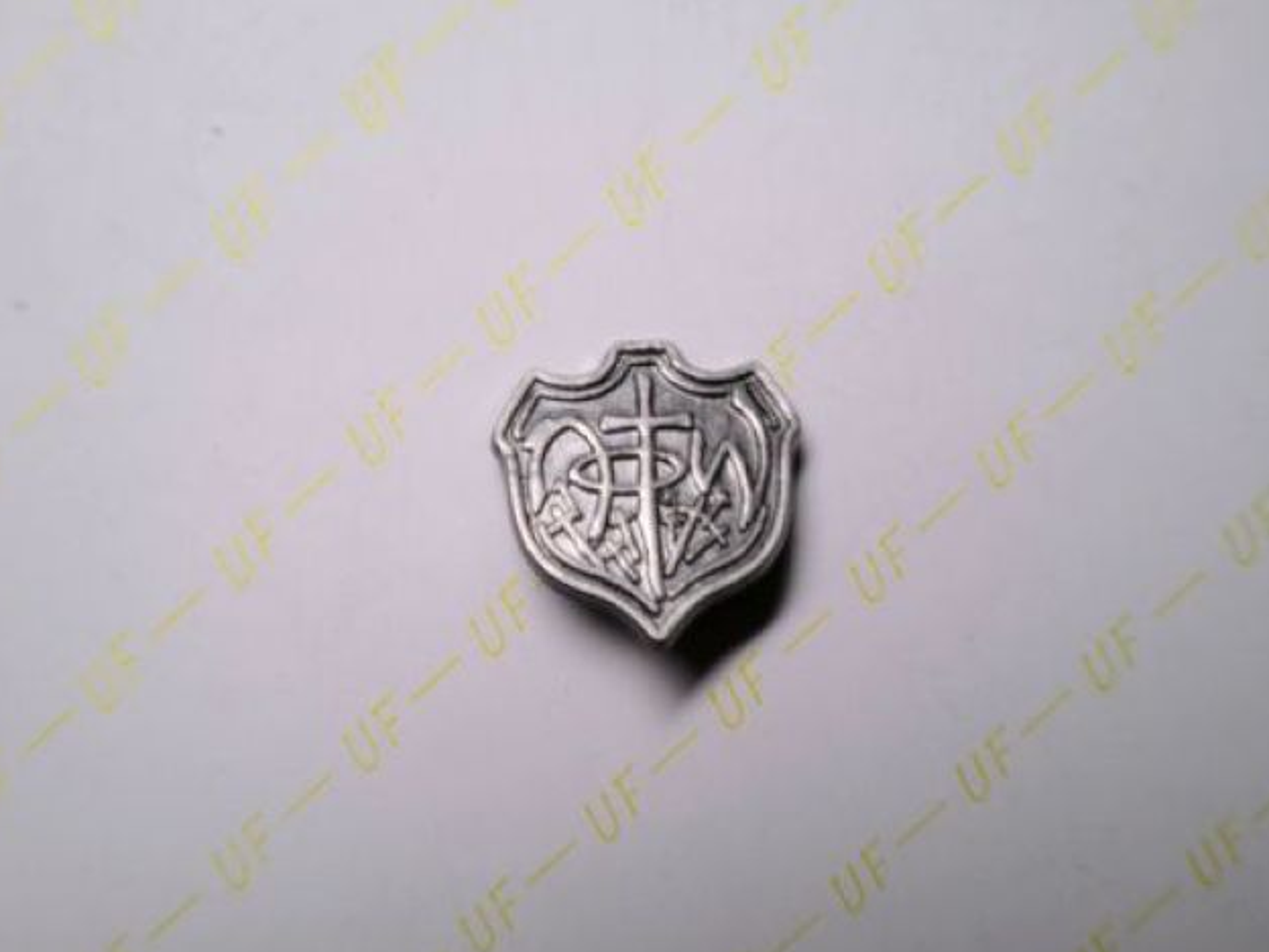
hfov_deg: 38.2
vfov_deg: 29.1
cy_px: 494
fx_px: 1833
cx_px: 643
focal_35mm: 50
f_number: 3.4
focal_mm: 7.91
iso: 100
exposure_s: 1/80
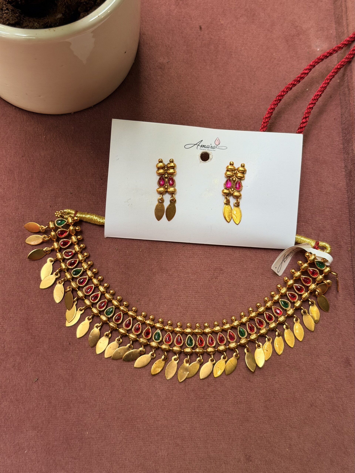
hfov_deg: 30.3
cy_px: 236
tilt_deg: -76.3
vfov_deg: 39.7
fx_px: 657
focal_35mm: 48
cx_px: 178
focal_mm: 6.76
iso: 80
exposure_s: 1/121
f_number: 1.78
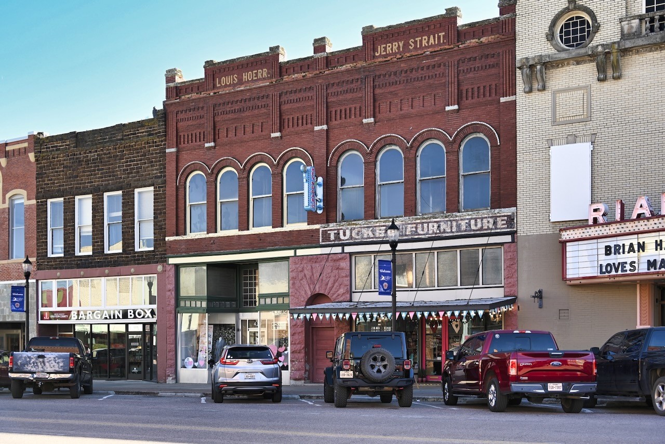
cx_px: 332
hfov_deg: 44.5
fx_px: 813
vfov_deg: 30.5
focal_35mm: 44
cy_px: 222
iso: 100
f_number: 5.6
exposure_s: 1/125
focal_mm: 44
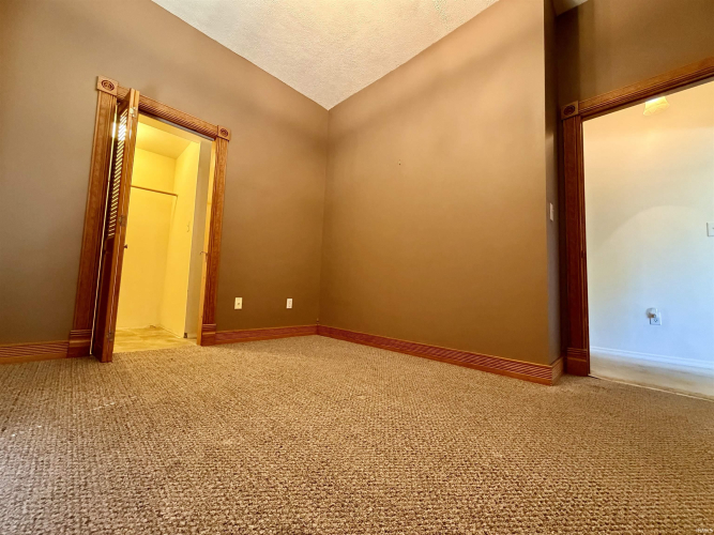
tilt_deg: +4.6
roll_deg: -1.5
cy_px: 268
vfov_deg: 85.7
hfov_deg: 102.1
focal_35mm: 14
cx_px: 357
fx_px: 289
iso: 800
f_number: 2.2
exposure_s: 1/60
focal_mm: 2.22
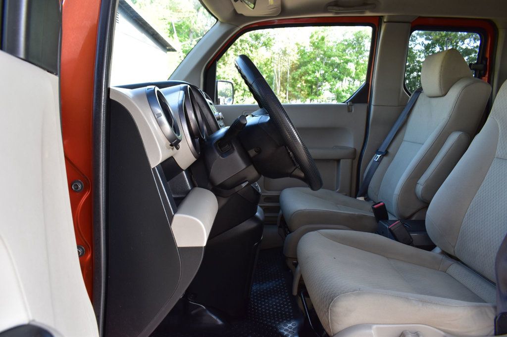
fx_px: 380
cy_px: 168
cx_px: 254
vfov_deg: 47.9
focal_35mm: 27
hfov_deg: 67.4
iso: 400
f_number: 8
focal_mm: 18
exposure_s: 1/50
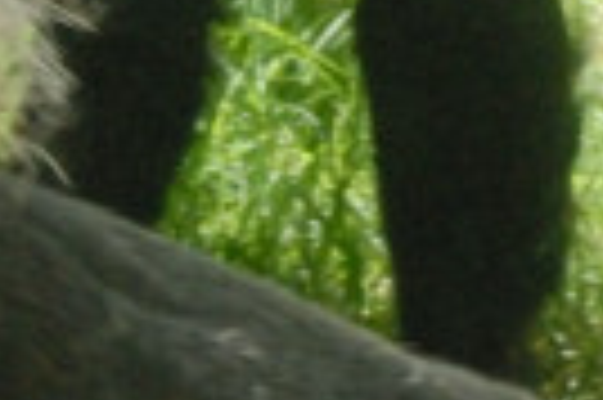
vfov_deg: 1.3
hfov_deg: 1.9
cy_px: 344
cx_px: -256
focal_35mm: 1094
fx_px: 18302
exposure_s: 1/90
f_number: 19
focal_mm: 122
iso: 1600
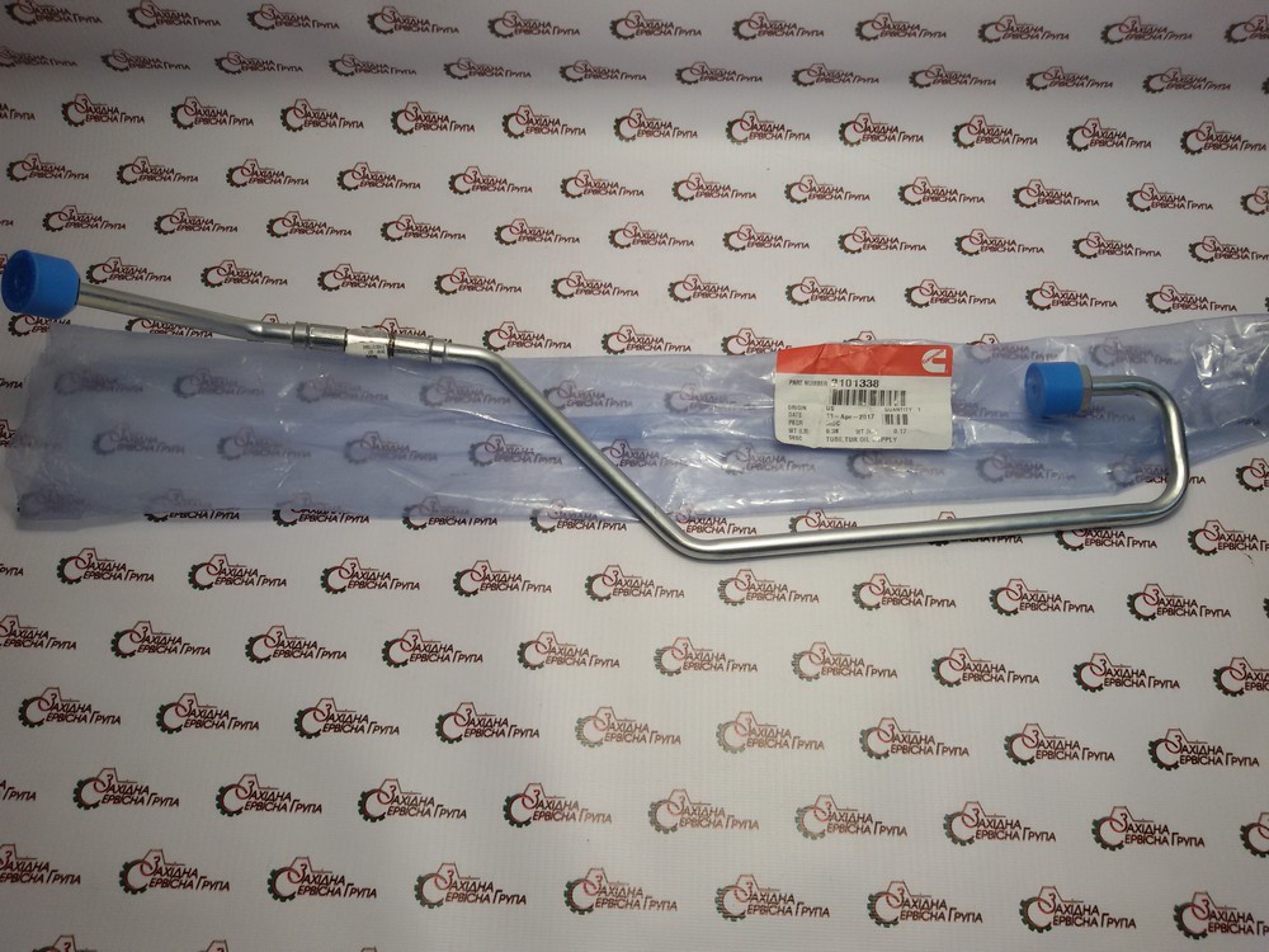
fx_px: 1136
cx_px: 634
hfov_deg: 58.4
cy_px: 476
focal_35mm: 31
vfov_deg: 45.4
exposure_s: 1/100
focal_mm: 2.93
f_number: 2.4
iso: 50
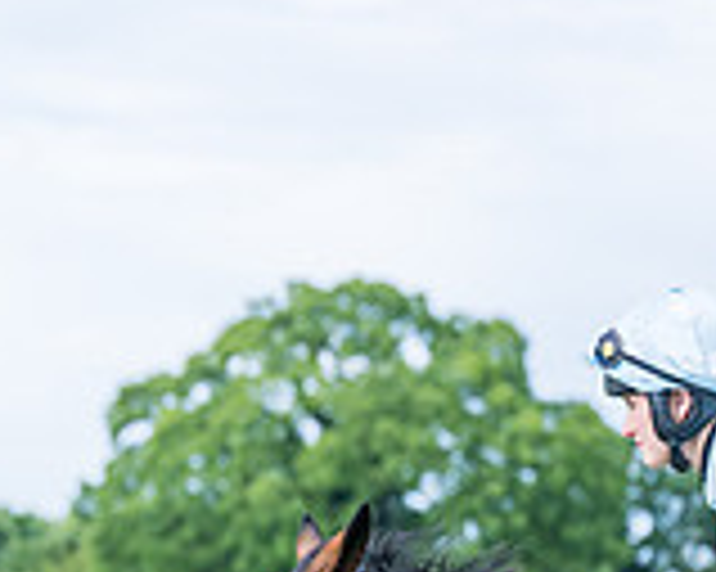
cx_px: 855
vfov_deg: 4.1
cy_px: 969
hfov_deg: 5.2
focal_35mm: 371
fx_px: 7857
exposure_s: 1/2500
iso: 400
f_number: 4
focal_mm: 93
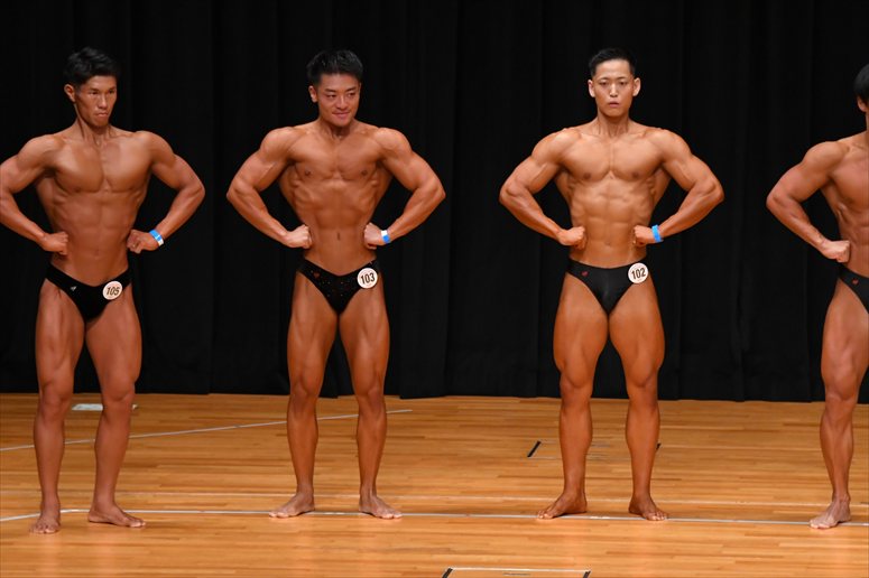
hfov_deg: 7.6
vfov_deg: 5.1
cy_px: 289
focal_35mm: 270
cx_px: 434
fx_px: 6514
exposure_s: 1/400
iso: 3200
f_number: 5.6
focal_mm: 180
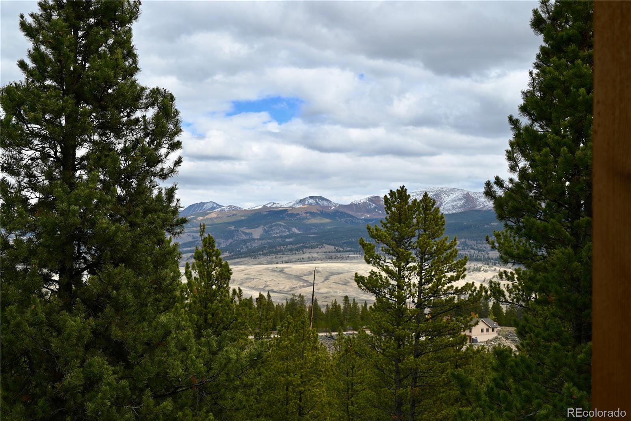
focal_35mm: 50
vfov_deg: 27.0
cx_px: 316
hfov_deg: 39.6
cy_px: 210
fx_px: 876
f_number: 6.3
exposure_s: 1/320
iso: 100
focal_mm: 50
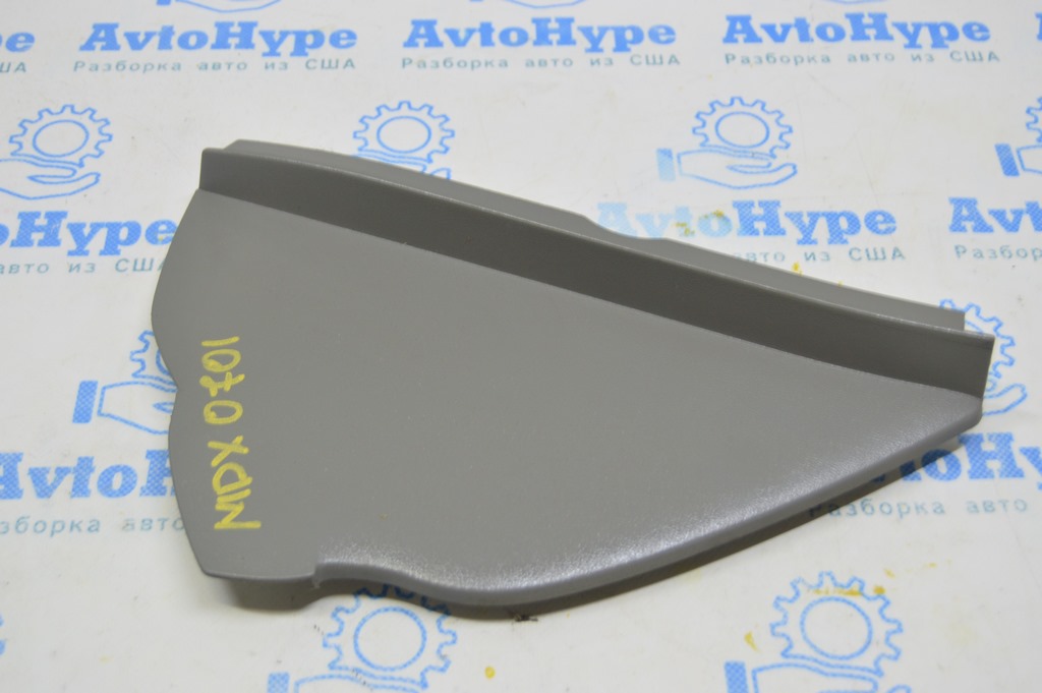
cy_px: 346
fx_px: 1475
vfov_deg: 26.4
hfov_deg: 38.9
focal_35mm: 51
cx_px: 521
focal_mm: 34
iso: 400
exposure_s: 1/20
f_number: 5.6
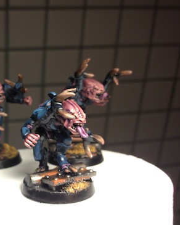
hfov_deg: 27.3
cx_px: 8
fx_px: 353
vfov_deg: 35.4
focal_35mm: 53
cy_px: 111
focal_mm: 4.28
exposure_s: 1/20
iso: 64
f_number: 2.4
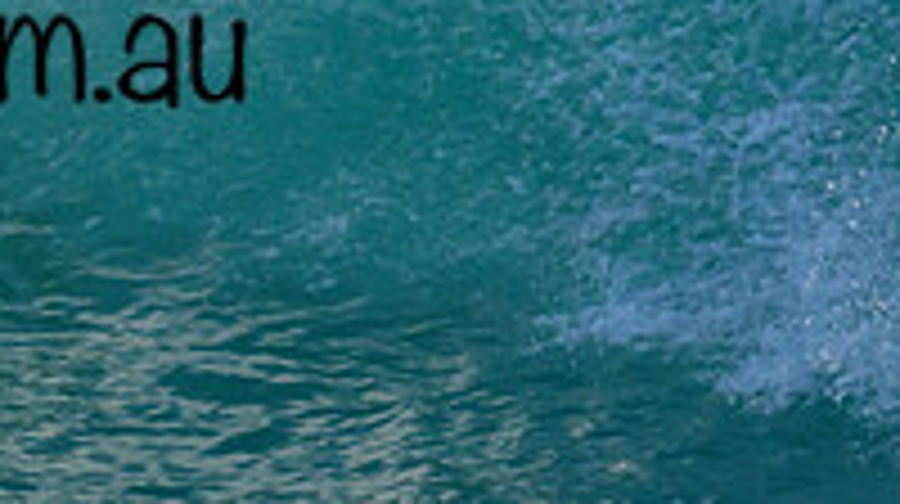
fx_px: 64627
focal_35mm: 2711
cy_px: -37
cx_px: -80
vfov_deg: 0.4
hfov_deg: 0.8
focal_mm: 800
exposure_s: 1/2000
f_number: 11
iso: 1800
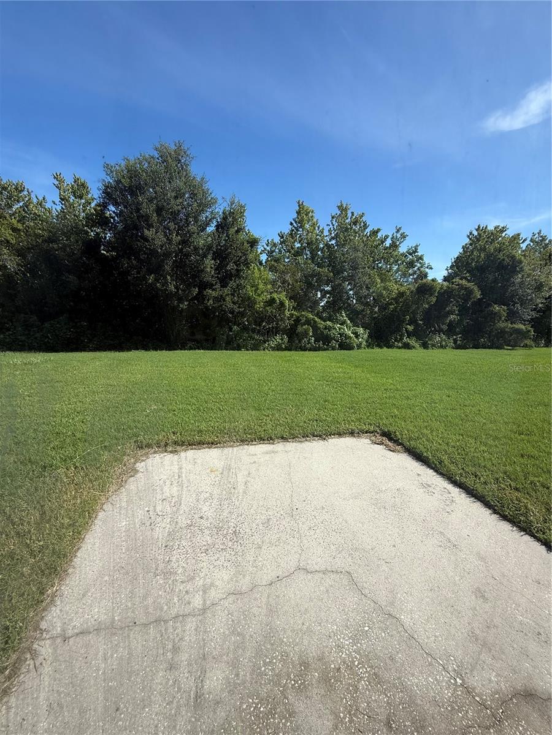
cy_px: 368
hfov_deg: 85.7
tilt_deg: -9.2
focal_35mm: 14
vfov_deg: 102.1
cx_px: 276
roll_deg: -1.6
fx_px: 298
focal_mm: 2.22
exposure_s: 1/1572
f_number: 2.2
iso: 50
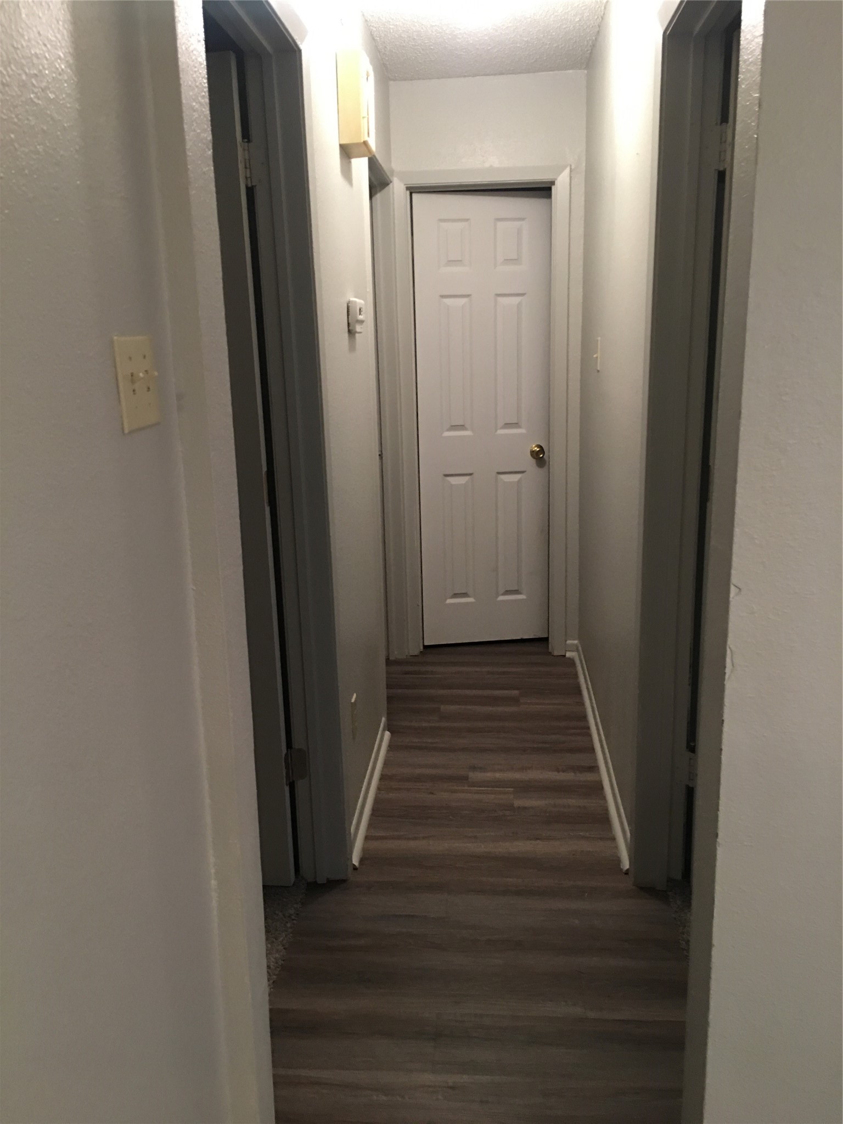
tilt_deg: -11.1
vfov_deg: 61.7
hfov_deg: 48.2
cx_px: 422
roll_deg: +1.4
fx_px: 942
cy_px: 562
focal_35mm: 29
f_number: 2.2
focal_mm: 4.15
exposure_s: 1/10
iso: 100
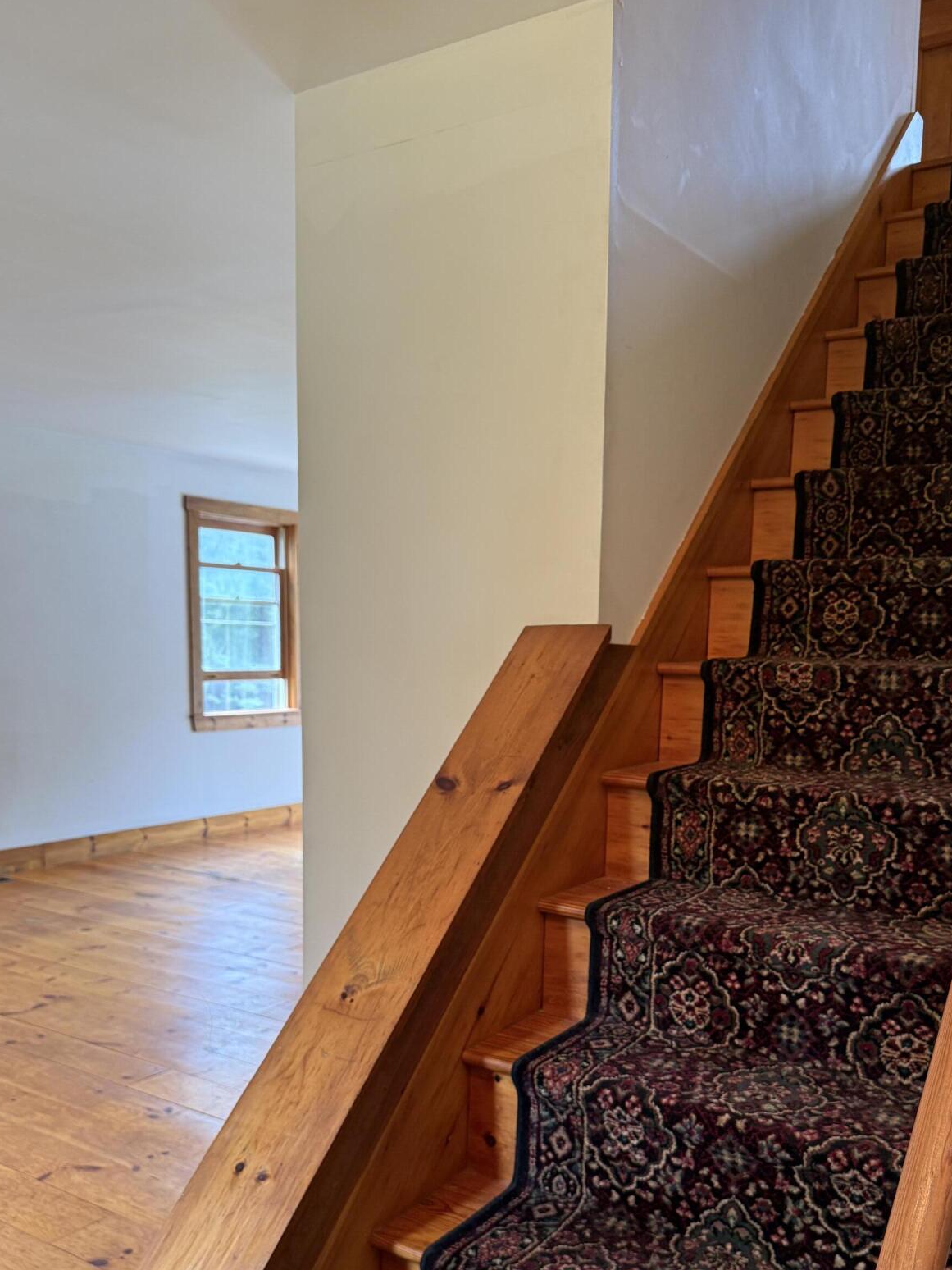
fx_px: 1137
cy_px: 779
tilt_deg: -6.4
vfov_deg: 57.8
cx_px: 556
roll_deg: -1.4
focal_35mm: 31
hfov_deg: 45.3
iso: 250
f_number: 1.78
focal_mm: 6.76
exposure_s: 1/60
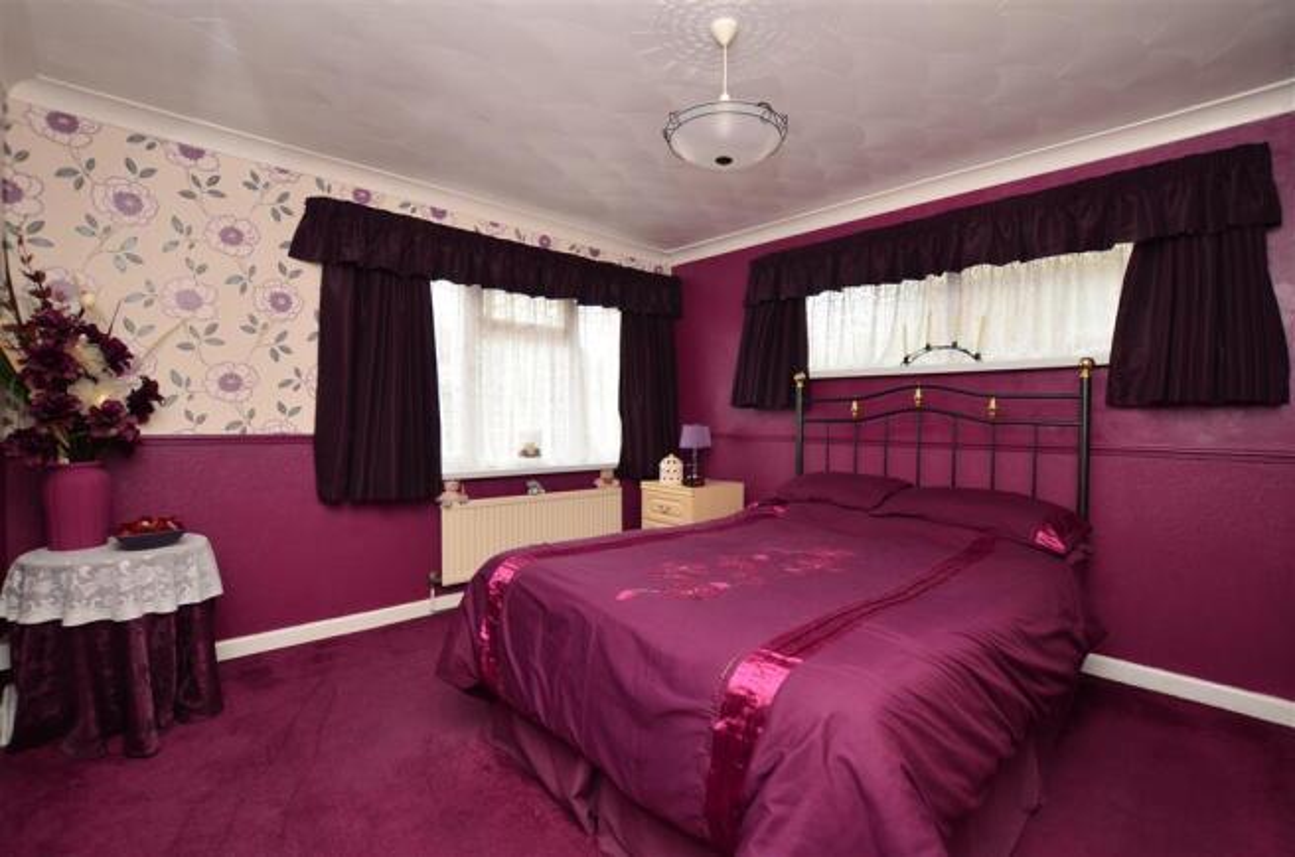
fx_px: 538
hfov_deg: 100.5
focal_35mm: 15
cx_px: 648
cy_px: 428
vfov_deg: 77.0
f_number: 5.6
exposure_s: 1/40
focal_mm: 10
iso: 400
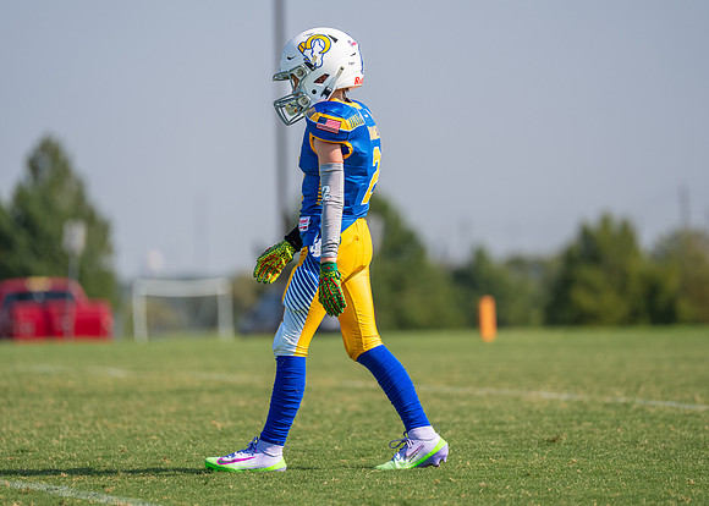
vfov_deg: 6.0
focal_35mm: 241
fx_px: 4860
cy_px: 235
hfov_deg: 8.3
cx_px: 348
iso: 160
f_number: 2.8
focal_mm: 200
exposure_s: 1/3200
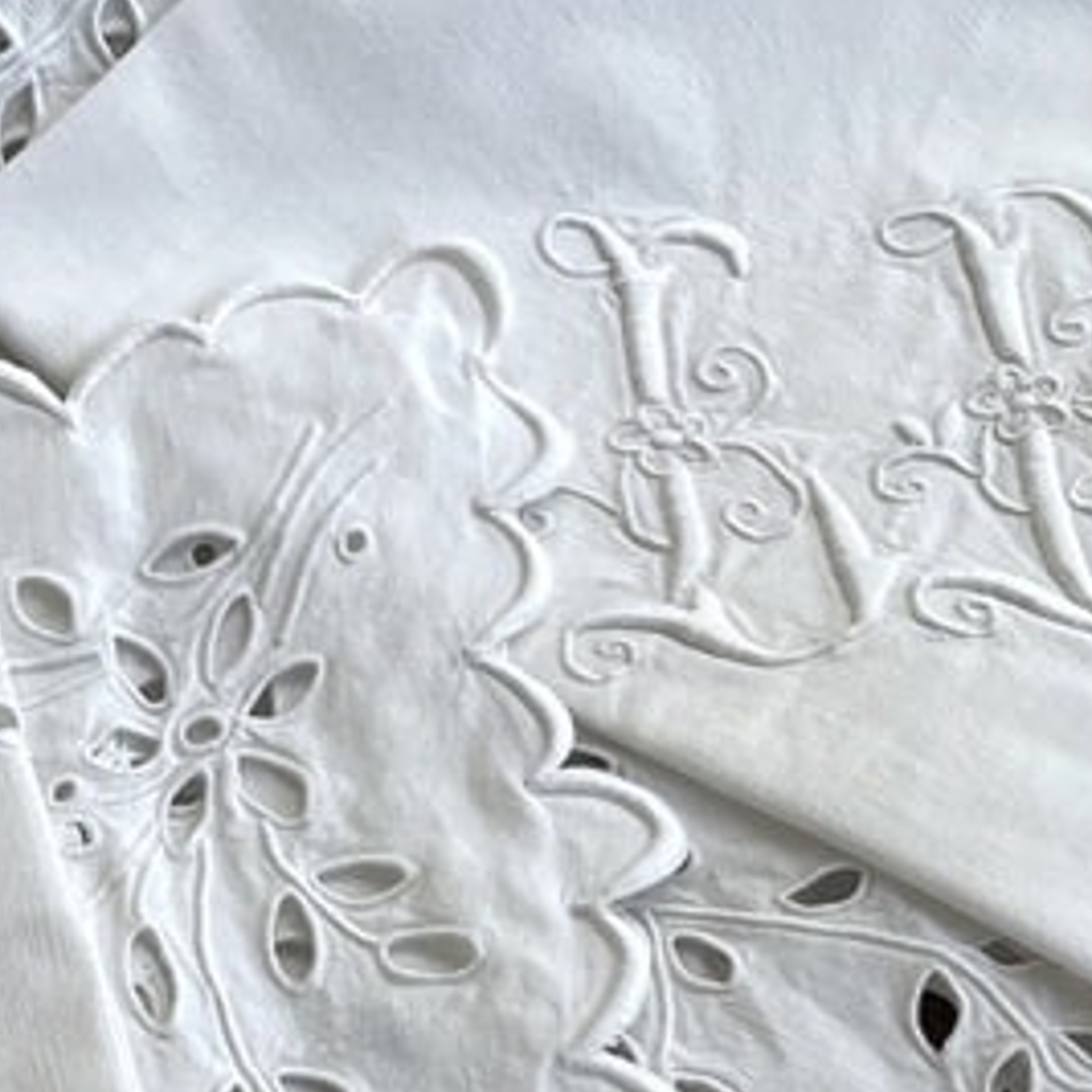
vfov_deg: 18.3
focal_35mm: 88
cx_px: -33
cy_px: 1427
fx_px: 3141
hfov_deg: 19.1
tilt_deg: -64.0
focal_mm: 4.2
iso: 125
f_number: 1.6
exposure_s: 1/121
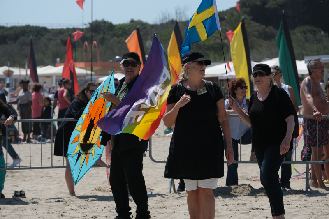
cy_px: 110
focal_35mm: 150
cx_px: 164
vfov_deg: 9.1
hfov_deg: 13.7
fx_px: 1370
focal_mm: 99.8
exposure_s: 1/1000
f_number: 5.6
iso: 160
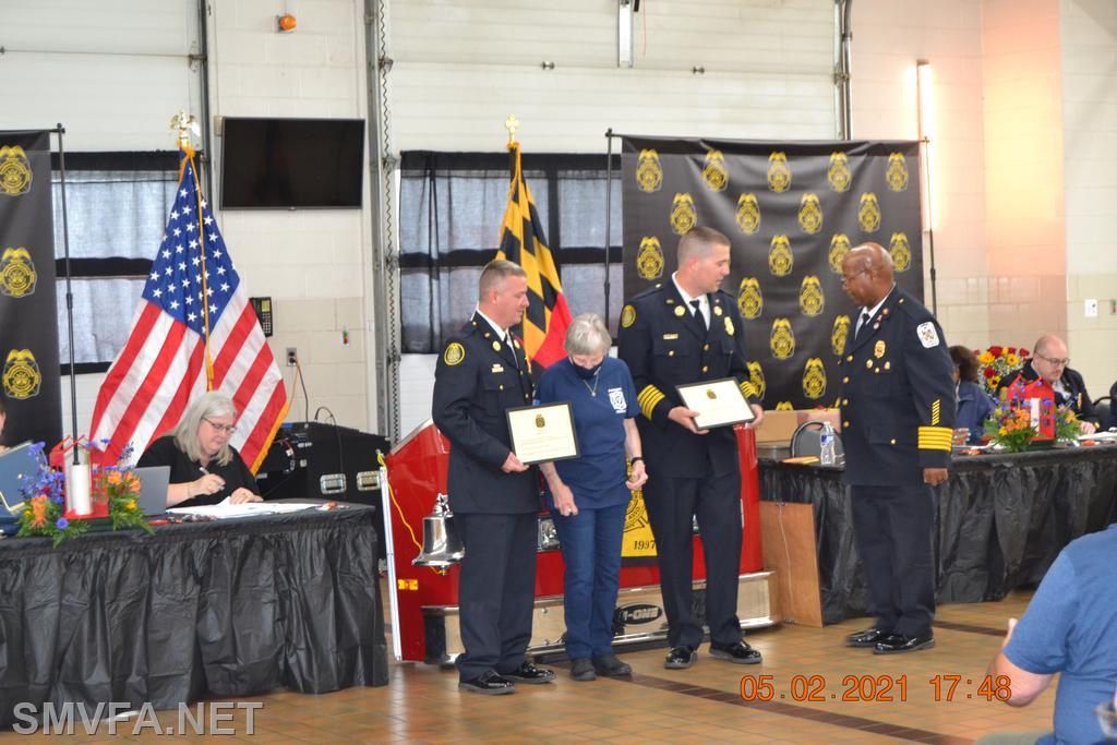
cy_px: 372
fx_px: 2234
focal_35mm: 72
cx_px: 558
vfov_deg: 18.9
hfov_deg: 28.1
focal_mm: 48
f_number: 5.3
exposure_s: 1/60
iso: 1600
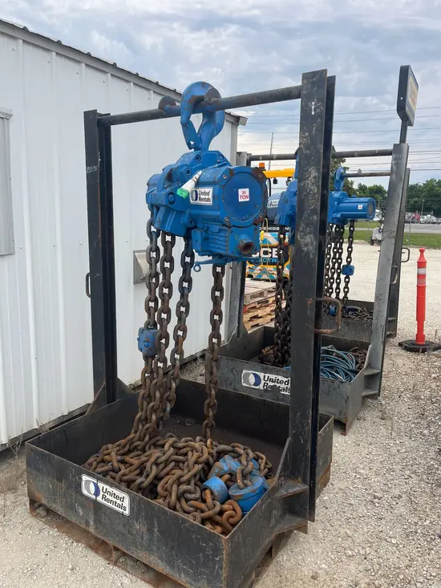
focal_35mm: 26
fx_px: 442
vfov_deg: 67.3
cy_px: 294
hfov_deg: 53.1
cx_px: 220
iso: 50
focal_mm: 5.1
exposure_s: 1/845
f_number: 1.6
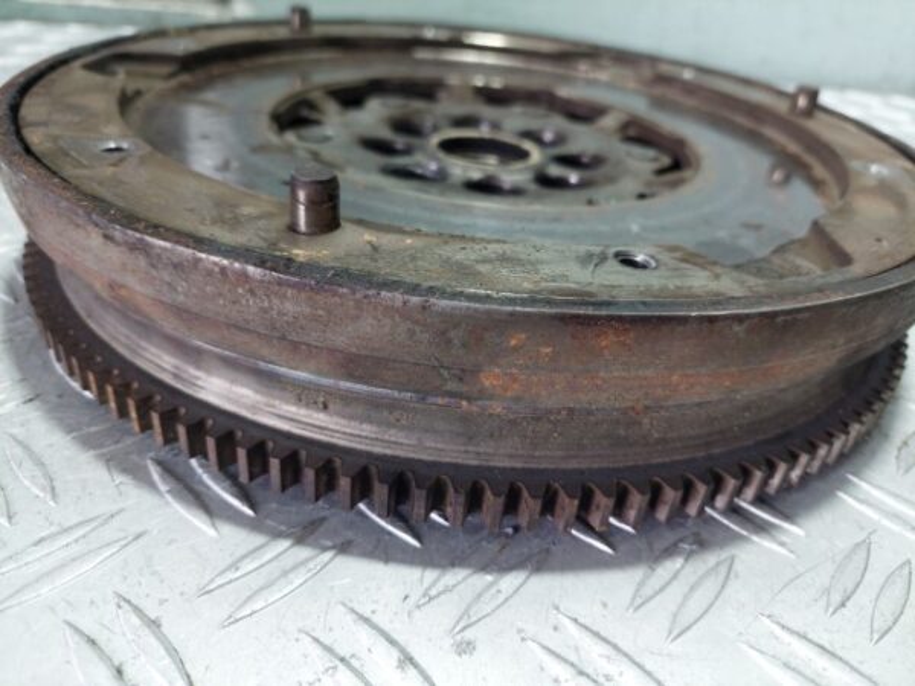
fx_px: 661
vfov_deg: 54.9
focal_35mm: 25
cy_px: 343
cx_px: 458
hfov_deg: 69.4
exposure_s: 1/50
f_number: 1.8
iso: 80
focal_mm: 5.23
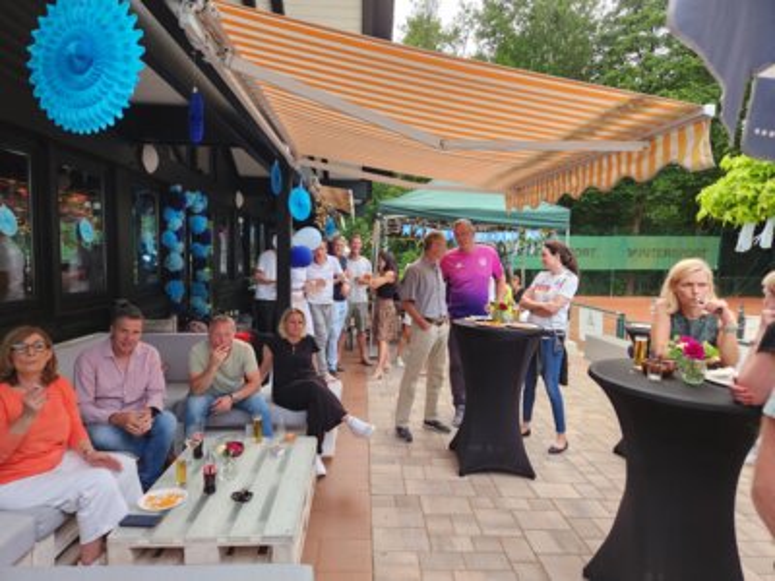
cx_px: 388
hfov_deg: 73.9
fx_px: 515
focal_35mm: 23
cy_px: 290
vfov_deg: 58.9
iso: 320
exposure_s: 1/120
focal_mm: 5.4
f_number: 1.8
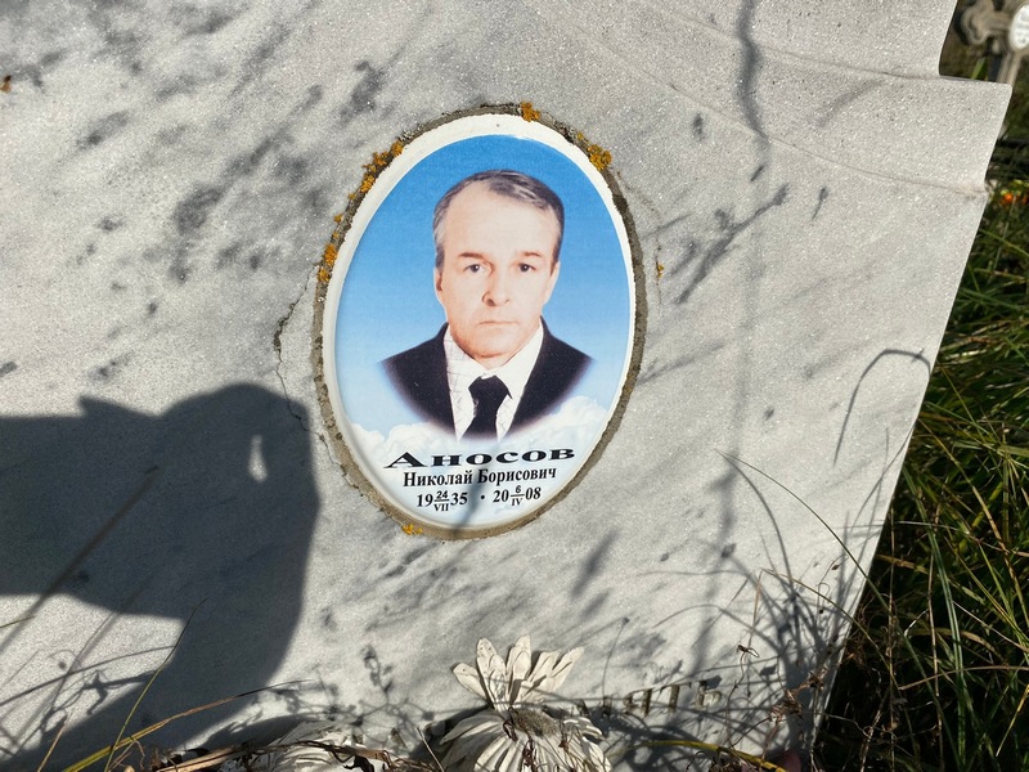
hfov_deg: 67.3
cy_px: 386
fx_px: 773
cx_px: 514
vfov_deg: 53.1
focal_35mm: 26
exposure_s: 1/7692
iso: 32
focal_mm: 4.25
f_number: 1.8
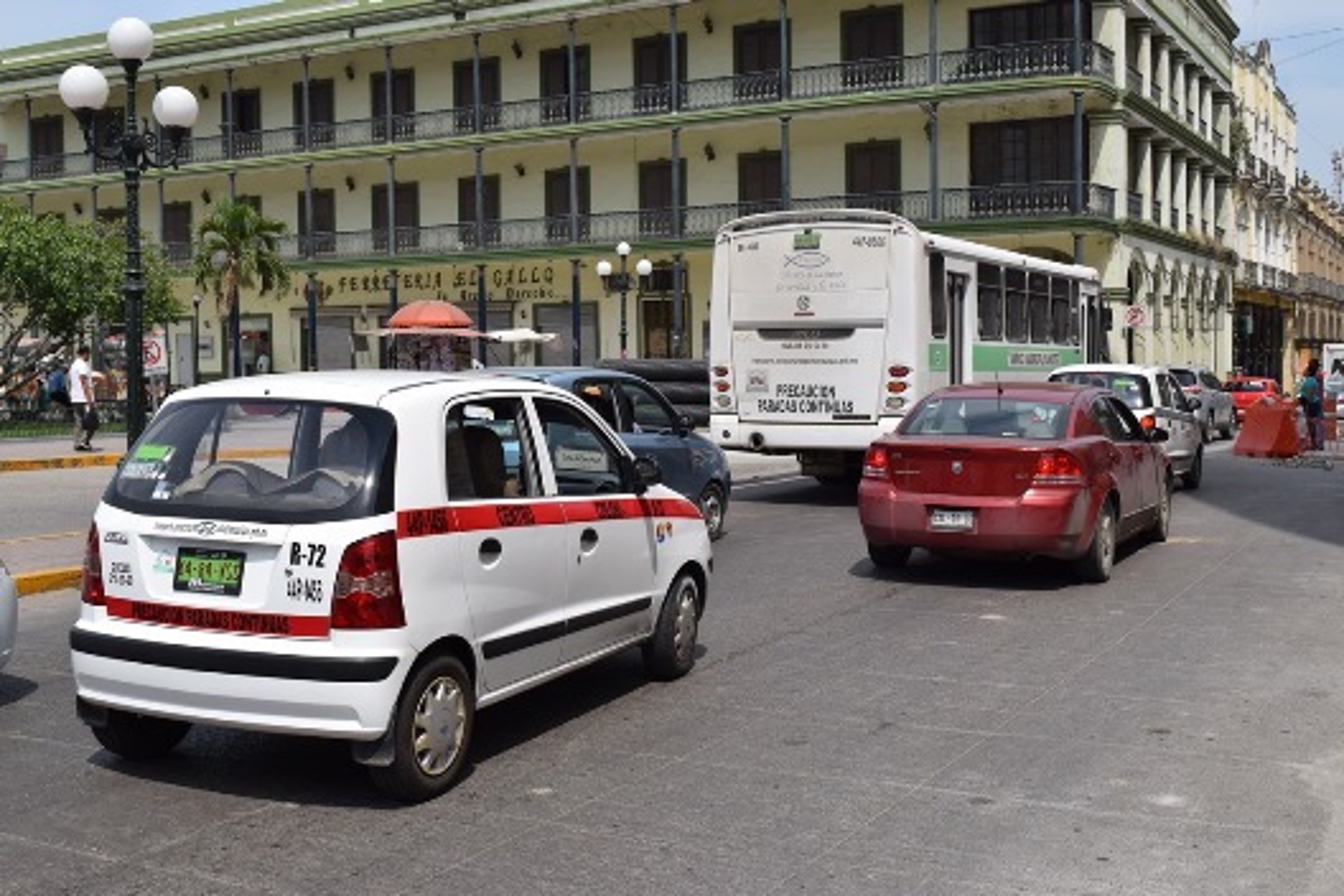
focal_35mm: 42
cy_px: 448
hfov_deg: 46.4
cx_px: 672
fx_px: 1568
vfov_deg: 31.9
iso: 200
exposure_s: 1/500
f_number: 11
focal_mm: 28
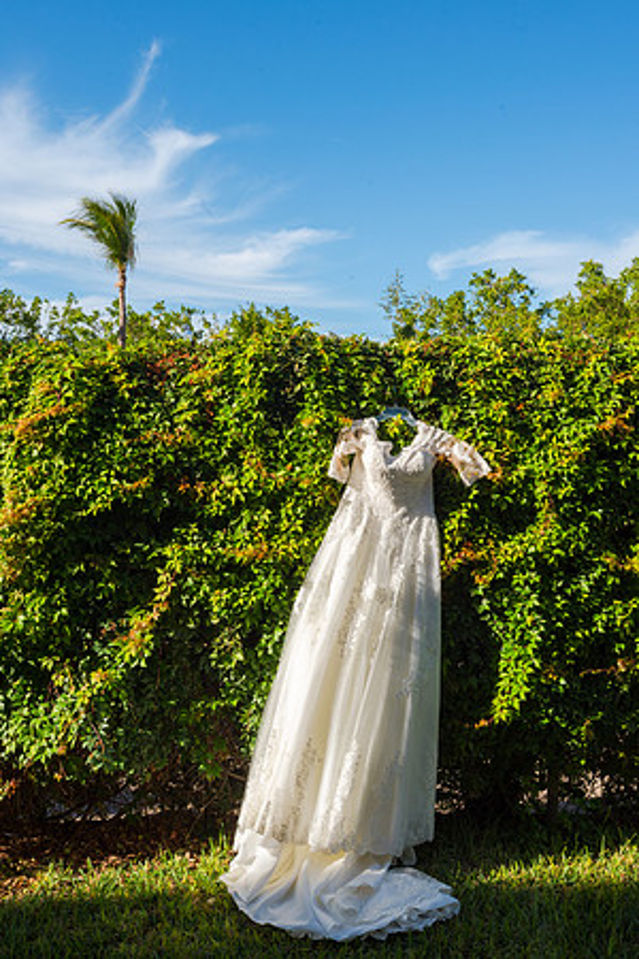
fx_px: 932
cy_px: 480
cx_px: 320
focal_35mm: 35
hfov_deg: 37.9
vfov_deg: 54.4
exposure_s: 1/250
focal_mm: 35
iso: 250
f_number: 9
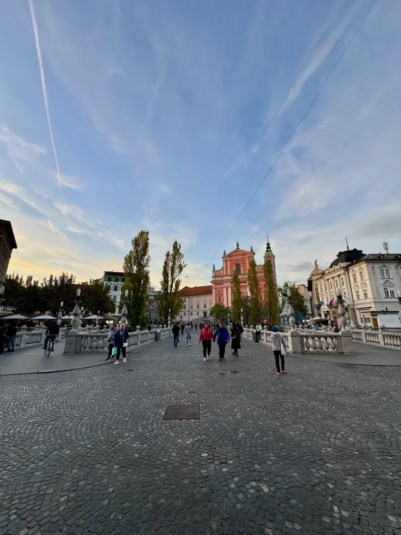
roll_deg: +0.8
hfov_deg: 85.7
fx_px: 216
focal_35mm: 14
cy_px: 268
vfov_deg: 102.1
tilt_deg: +15.8
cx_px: 200
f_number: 2.2
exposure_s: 1/151
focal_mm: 2.22
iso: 40
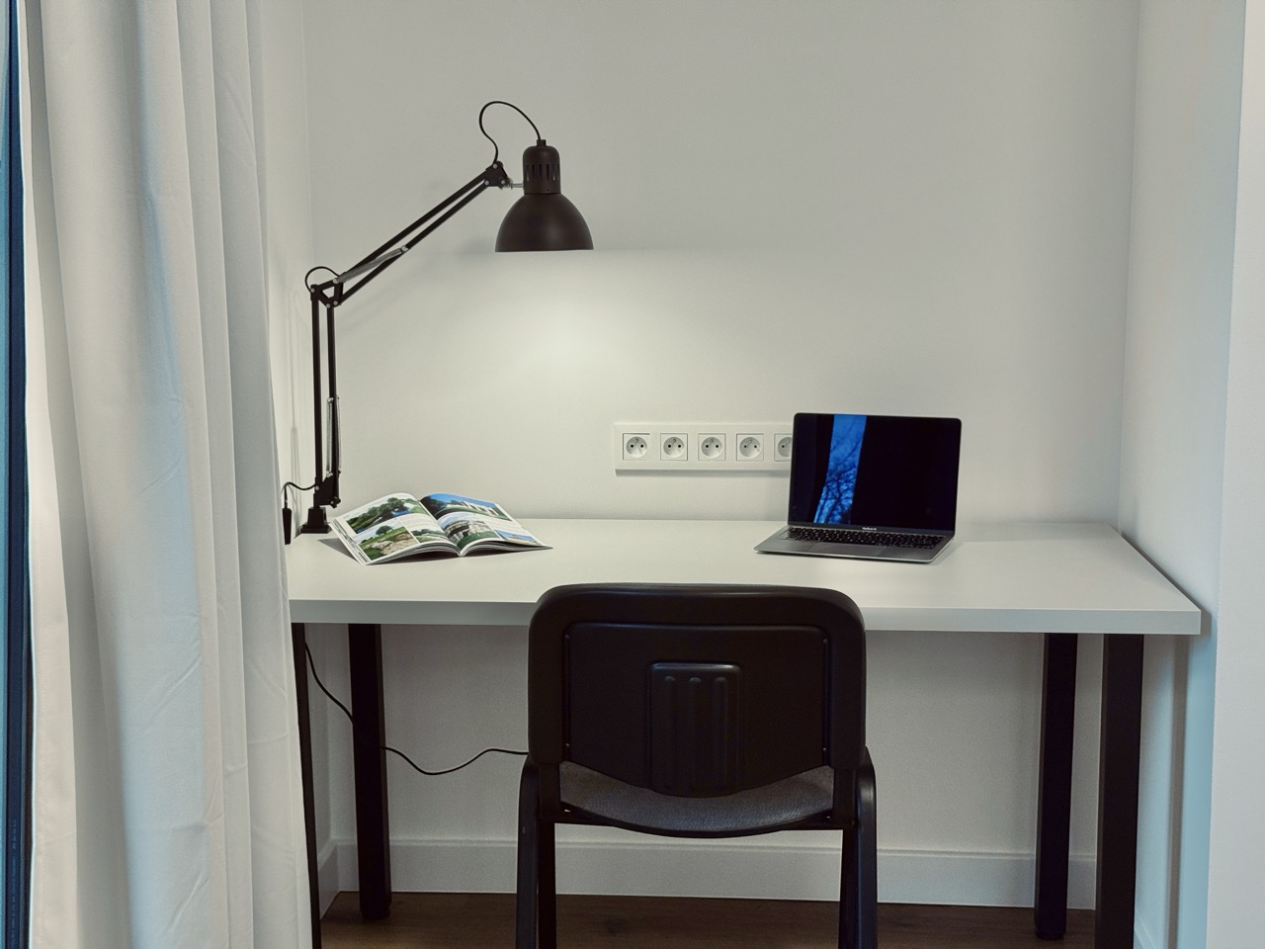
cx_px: 632
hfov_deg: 39.7
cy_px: 474
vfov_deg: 30.3
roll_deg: +0.1
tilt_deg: -9.0
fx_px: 1754
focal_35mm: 48
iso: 50
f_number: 1.78
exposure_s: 1/100
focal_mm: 6.76
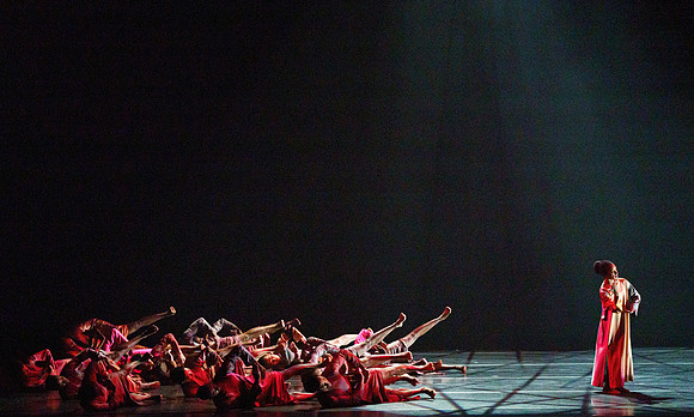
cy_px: 250
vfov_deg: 7.8
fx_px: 3062
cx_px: 331
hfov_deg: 12.9
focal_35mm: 164
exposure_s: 1/250
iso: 5000
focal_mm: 145
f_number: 5.6
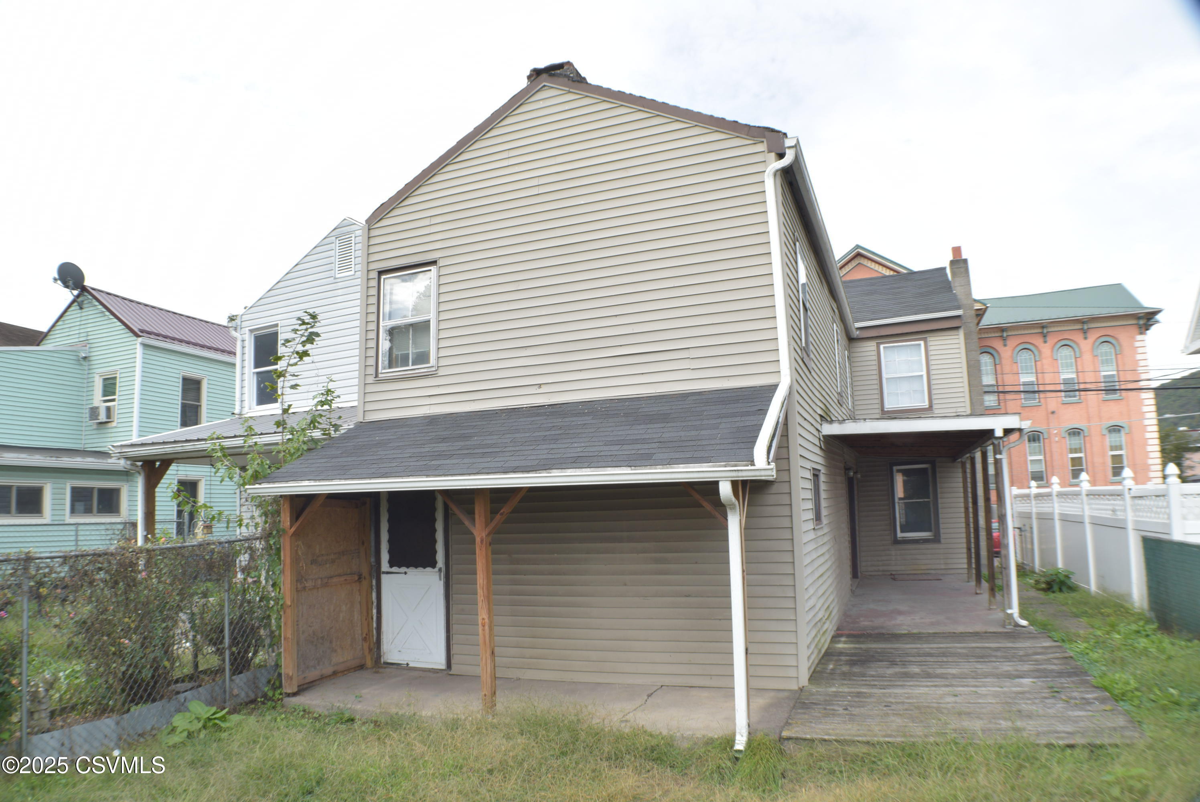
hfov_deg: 61.9
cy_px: 401
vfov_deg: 43.7
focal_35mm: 30
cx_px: 600
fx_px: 1001
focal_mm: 20
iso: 110
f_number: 16
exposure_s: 1/30
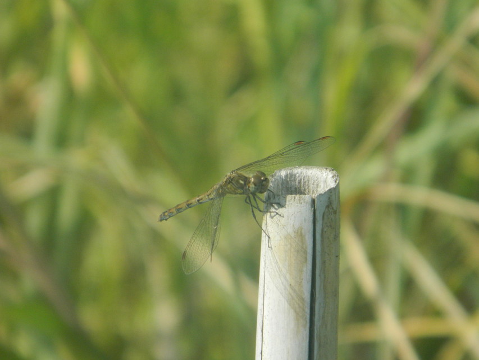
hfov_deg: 5.0
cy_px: 180
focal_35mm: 395
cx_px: 240
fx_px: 5467
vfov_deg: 3.8
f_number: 5.7
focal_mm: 71.2
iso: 250
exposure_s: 1/500
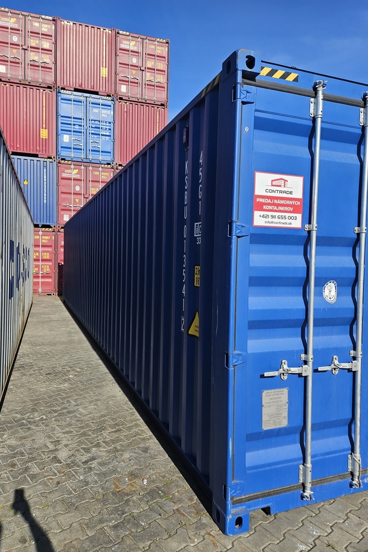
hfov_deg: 53.0
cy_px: 276
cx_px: 162
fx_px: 368
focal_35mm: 24
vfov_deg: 73.8
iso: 25
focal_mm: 5.4
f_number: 1.8
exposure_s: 1/1218
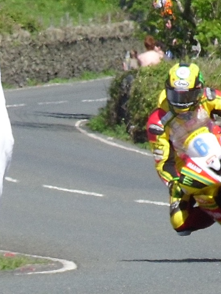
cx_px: 204
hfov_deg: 4.2
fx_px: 3045
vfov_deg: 5.5
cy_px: 146
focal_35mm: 358
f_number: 5.5
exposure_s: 1/279
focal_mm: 39.2
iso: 80
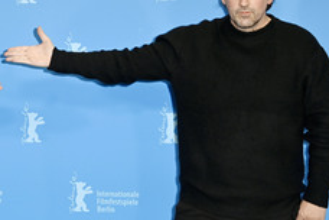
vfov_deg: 13.8
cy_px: 113
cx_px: 25
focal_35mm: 99
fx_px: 905
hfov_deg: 20.2
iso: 800
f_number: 5
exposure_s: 1/200
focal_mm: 50
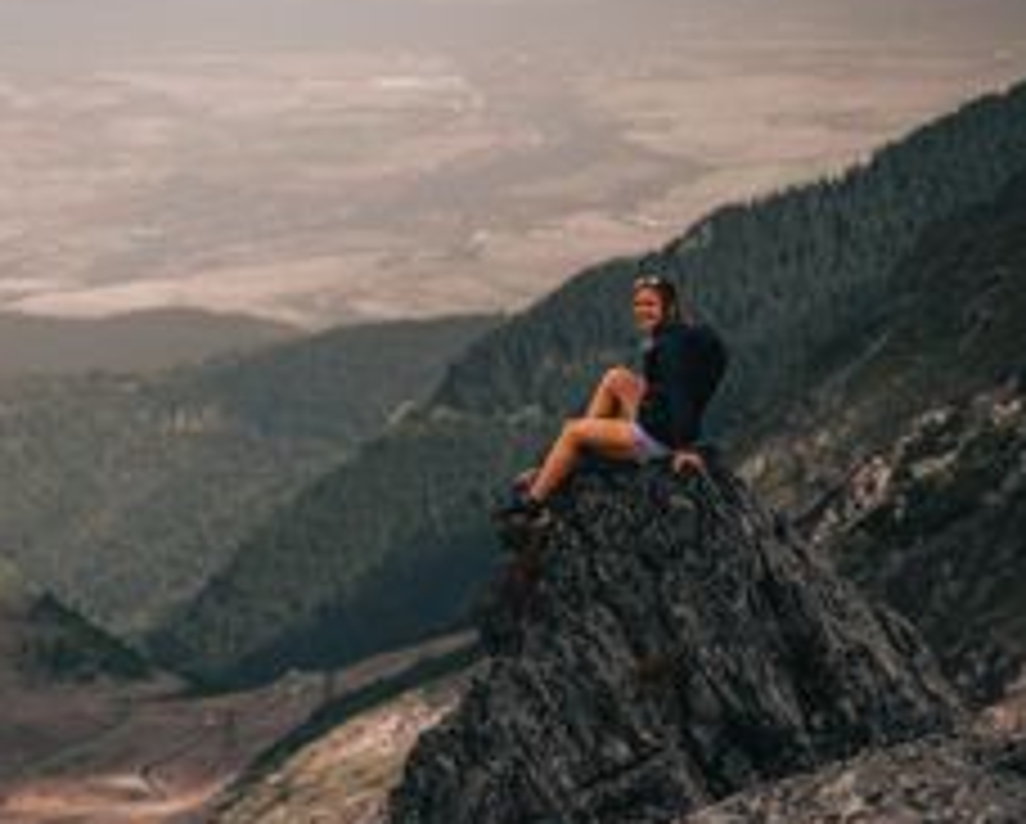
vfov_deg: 10.0
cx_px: 176
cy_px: 610
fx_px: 4682
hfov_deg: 12.4
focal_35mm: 154
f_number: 2.8
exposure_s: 1/320
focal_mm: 75
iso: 320
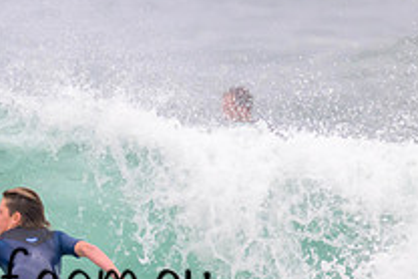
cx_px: -2
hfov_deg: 0.9
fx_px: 25863
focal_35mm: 2226
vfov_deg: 0.6
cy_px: 262
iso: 1600
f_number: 11
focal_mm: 800
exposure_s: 1/2000
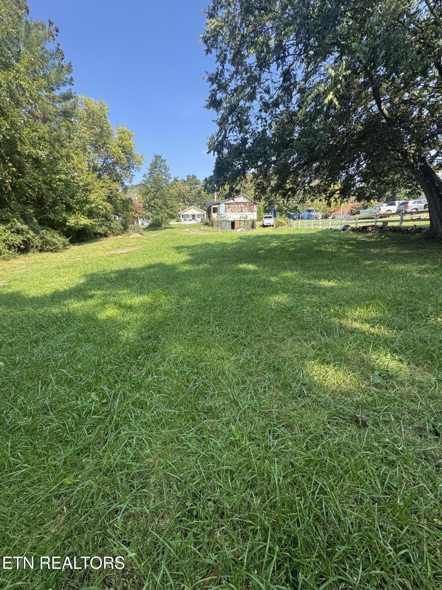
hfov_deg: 85.7
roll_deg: +2.5
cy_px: 295
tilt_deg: -14.4
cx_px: 221
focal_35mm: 14
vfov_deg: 102.1
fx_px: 238
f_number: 2.2
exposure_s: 1/366
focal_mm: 2.22
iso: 40
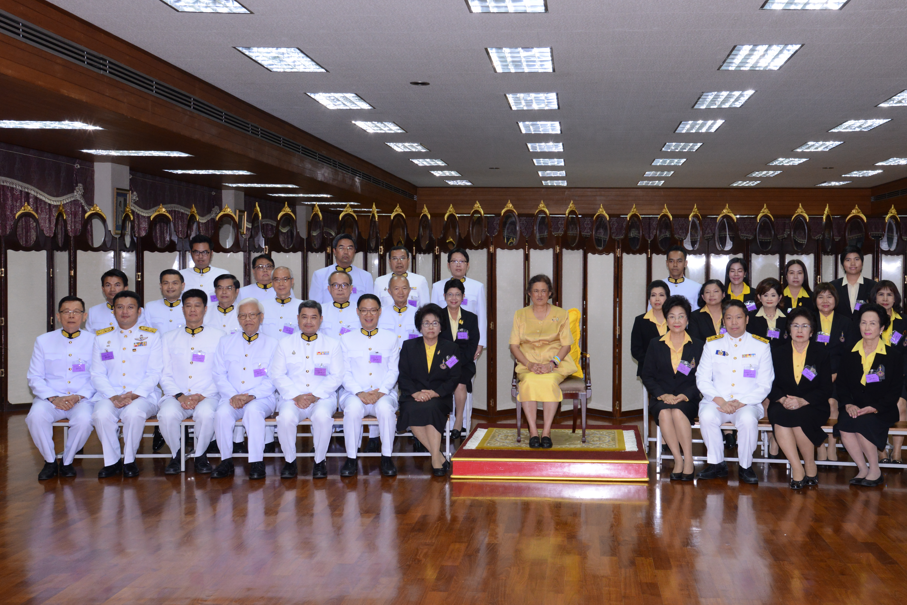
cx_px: 513
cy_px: 287
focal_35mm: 42
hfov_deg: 46.3
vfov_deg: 31.9
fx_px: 1058
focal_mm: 35
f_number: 8
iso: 1600
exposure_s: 1/60
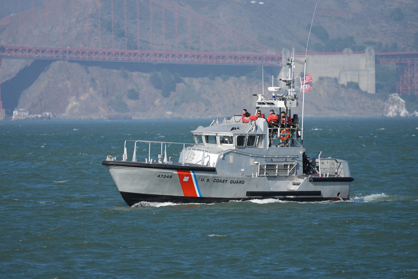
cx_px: 209
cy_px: 140
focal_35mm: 400
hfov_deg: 5.2
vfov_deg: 3.4
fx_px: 4644
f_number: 4.5
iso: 320
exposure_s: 1/2500
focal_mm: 400
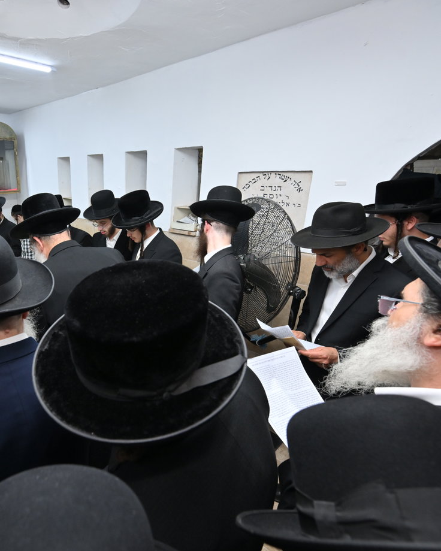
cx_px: 113
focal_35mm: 20
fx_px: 326
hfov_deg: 64.2
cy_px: 277
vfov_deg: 80.4
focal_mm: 14
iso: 1000
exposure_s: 1/200
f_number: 5
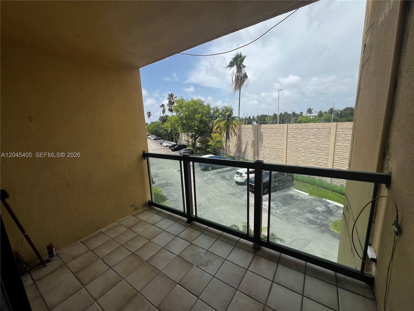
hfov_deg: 106.2
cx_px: 207
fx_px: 155
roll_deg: +3.2
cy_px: 156
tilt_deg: -10.6
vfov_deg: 89.9
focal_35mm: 13
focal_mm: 1.57
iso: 32
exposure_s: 1/1623
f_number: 1.8
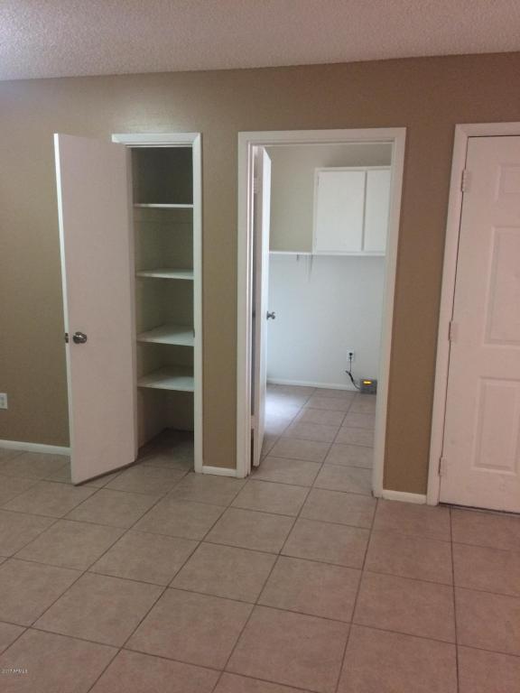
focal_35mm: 29
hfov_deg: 48.2
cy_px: 346
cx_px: 260
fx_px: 581
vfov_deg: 61.7
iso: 250
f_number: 2.2
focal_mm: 4.15
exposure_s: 1/30
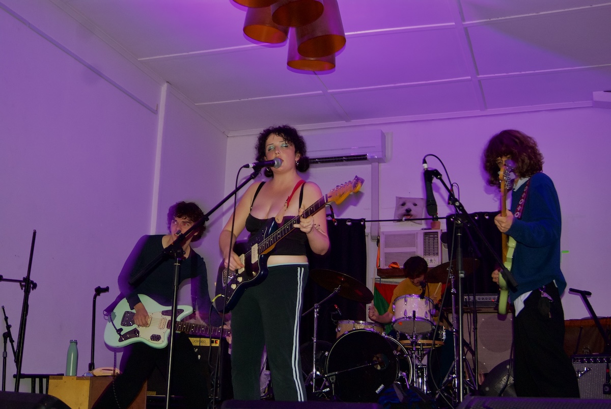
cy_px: 204
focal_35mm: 42
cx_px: 306
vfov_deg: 32.0
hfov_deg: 46.4
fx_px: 714
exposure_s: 1/13
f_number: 4.5
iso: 800
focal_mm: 28
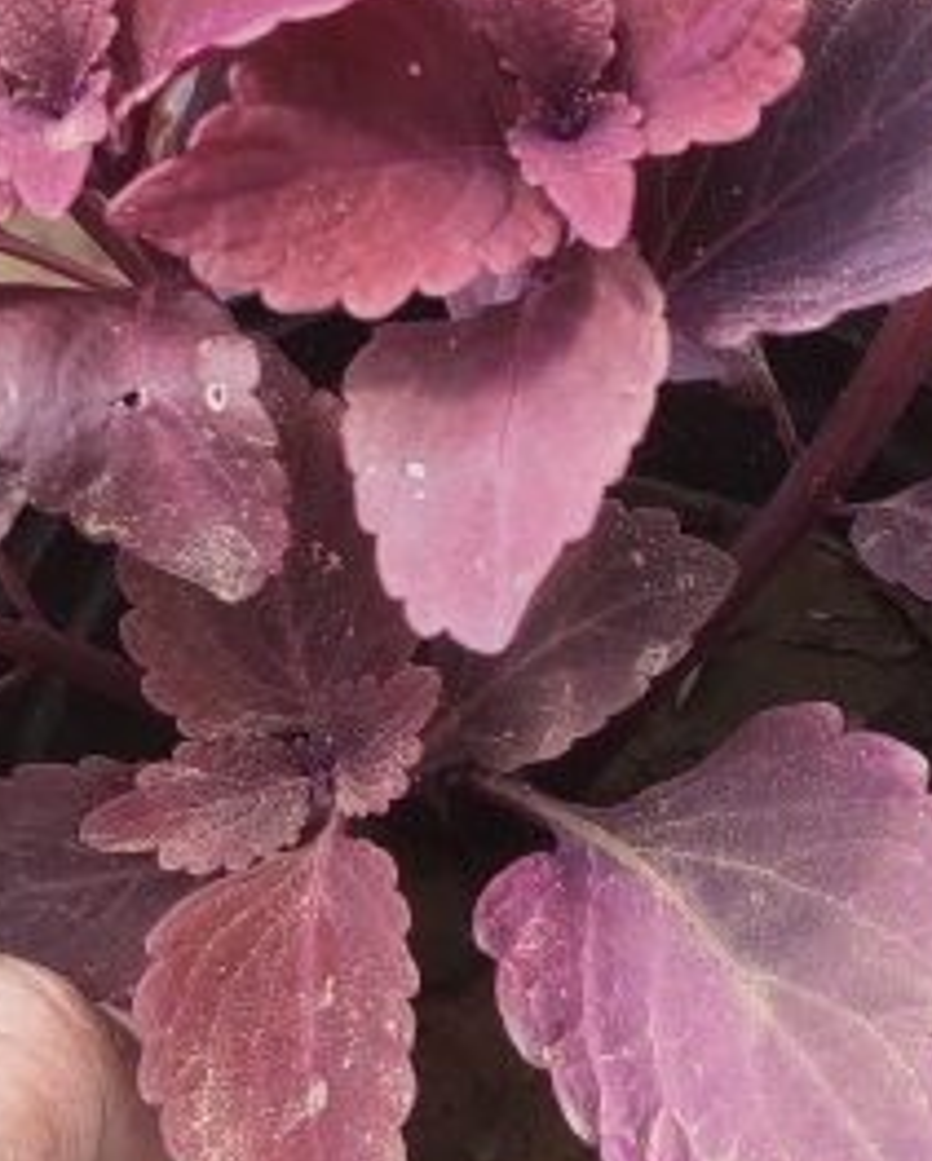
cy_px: 245
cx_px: 424
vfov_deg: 20.8
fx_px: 3132
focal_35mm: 91
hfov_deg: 16.9
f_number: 1.79
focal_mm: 4.76
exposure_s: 1/369
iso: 56
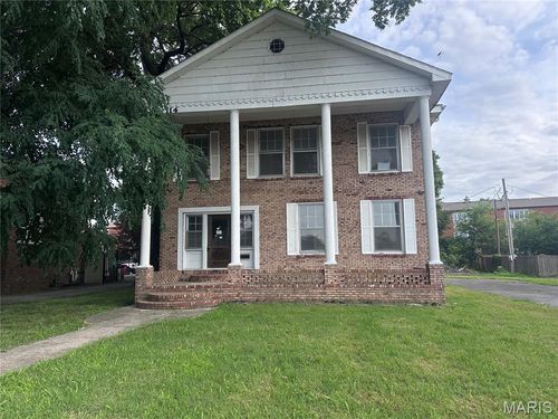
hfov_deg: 71.6
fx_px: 387
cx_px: 279
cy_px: 210
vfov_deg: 56.8
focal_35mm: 24
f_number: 1.78
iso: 80
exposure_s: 1/943
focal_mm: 6.86
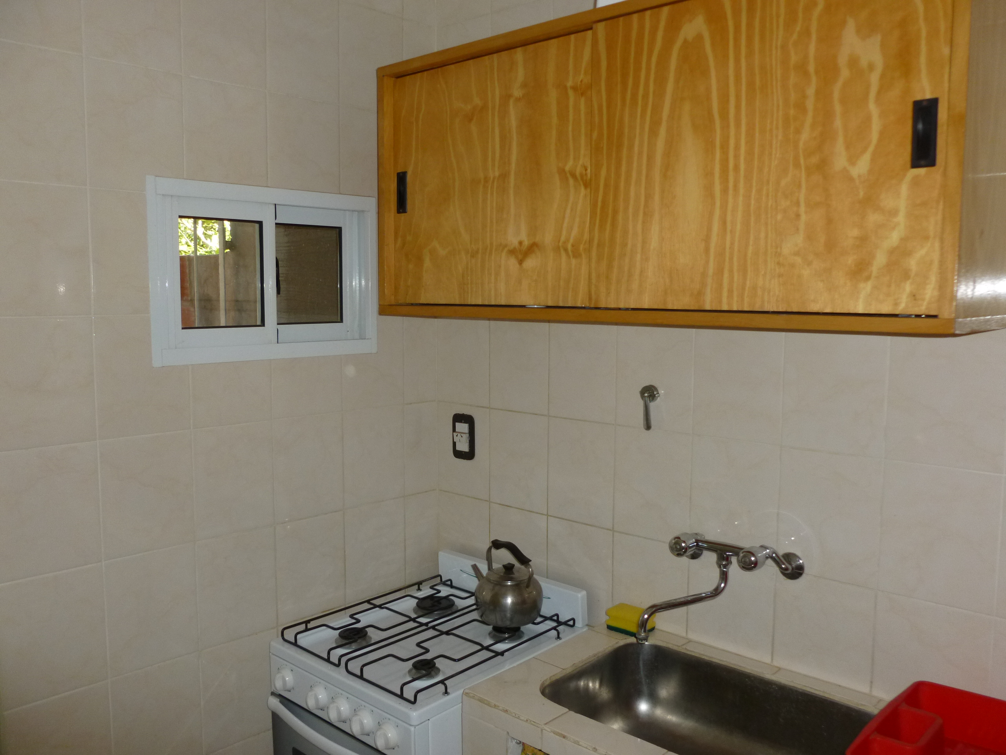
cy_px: 378
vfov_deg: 49.7
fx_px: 814
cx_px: 503
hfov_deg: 63.4
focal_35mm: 28
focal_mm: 5
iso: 125
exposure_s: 1/60
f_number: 3.3
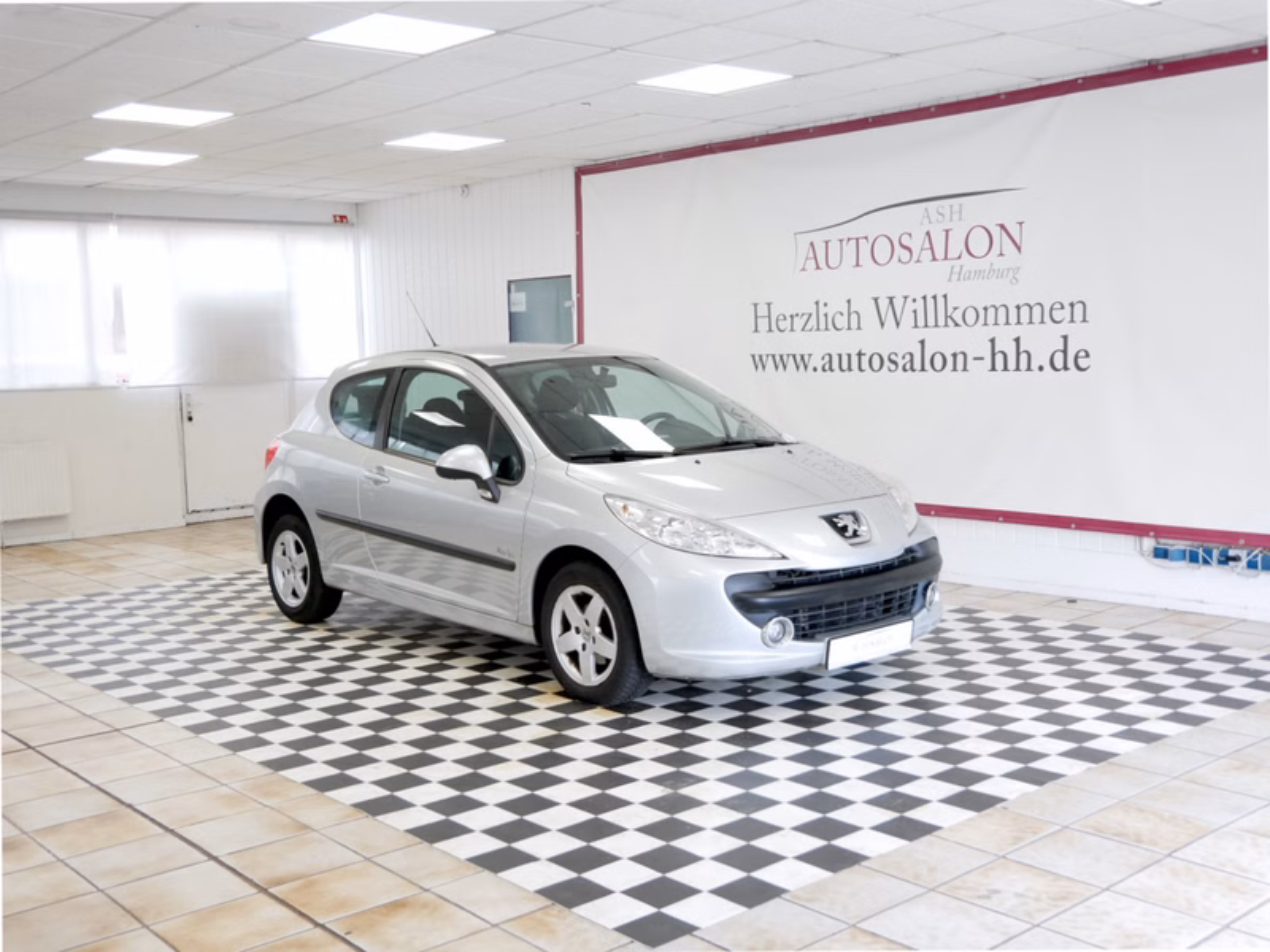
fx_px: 1321
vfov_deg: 39.7
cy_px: 476
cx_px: 635
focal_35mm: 36
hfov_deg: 51.4
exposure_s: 1/60
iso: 400
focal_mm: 18
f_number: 3.9
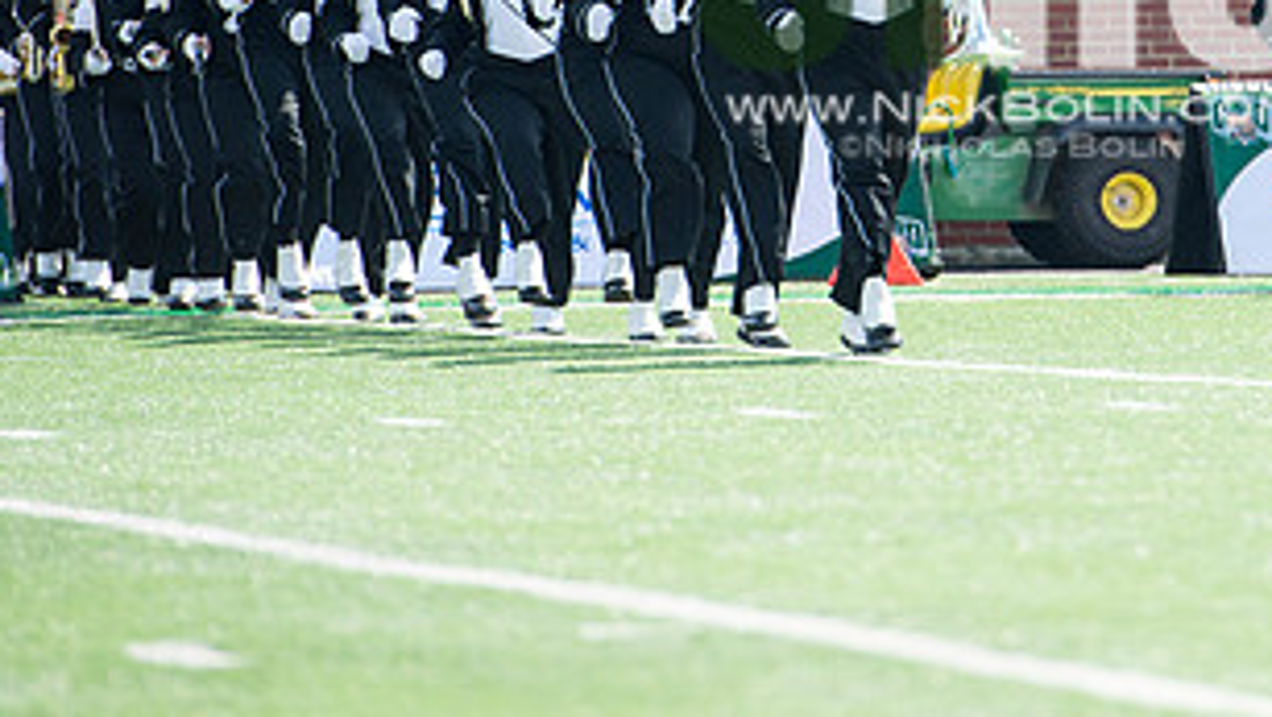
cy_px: -41
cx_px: 1011
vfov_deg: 3.1
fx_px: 13328
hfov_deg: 5.5
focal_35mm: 395
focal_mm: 200
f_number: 4.5
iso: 200
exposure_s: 1/1000
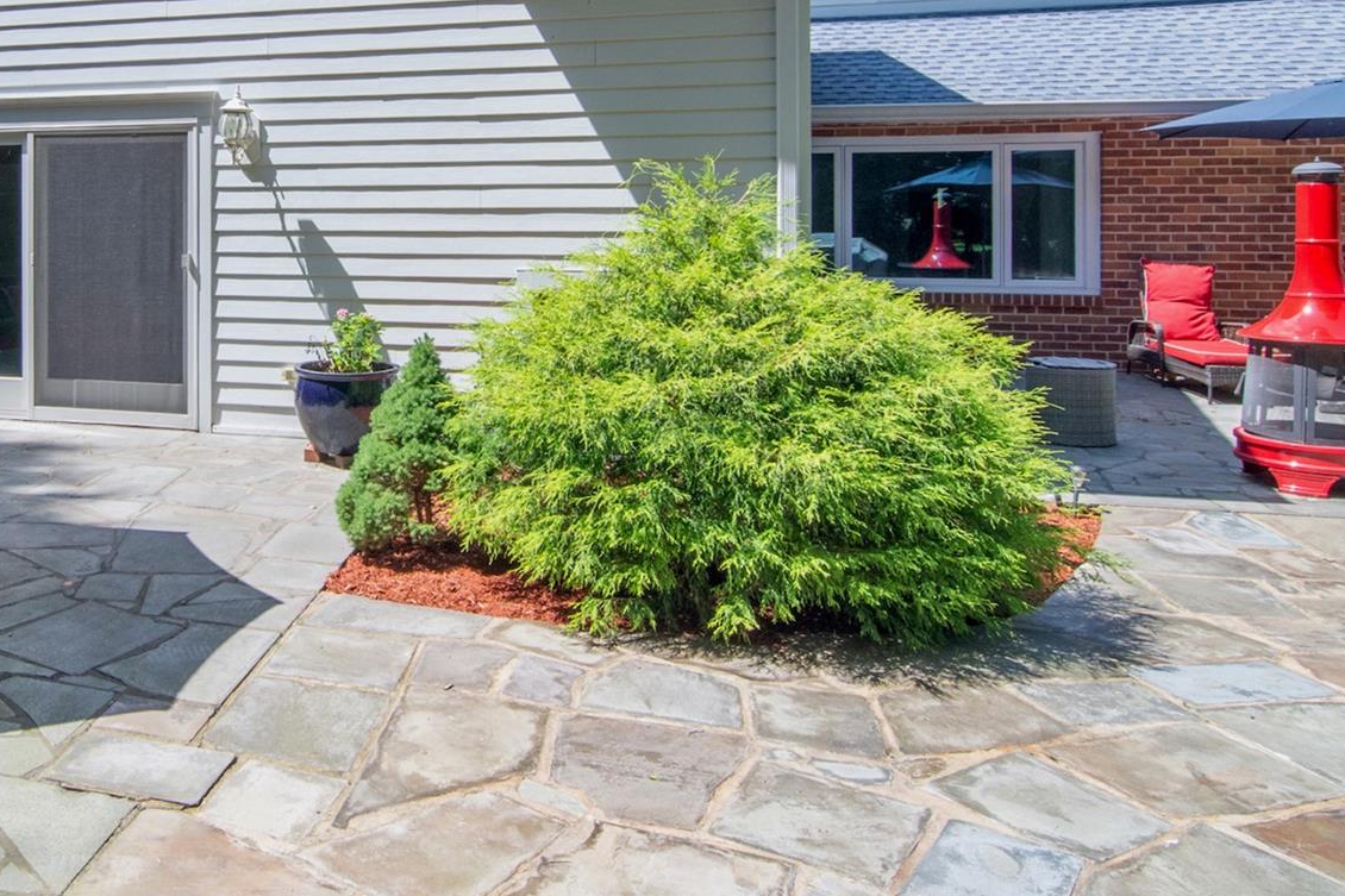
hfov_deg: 57.1
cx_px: 255
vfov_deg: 41.7
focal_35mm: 30
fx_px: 1117
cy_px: 174
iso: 500
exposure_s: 1/200
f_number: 13
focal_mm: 11
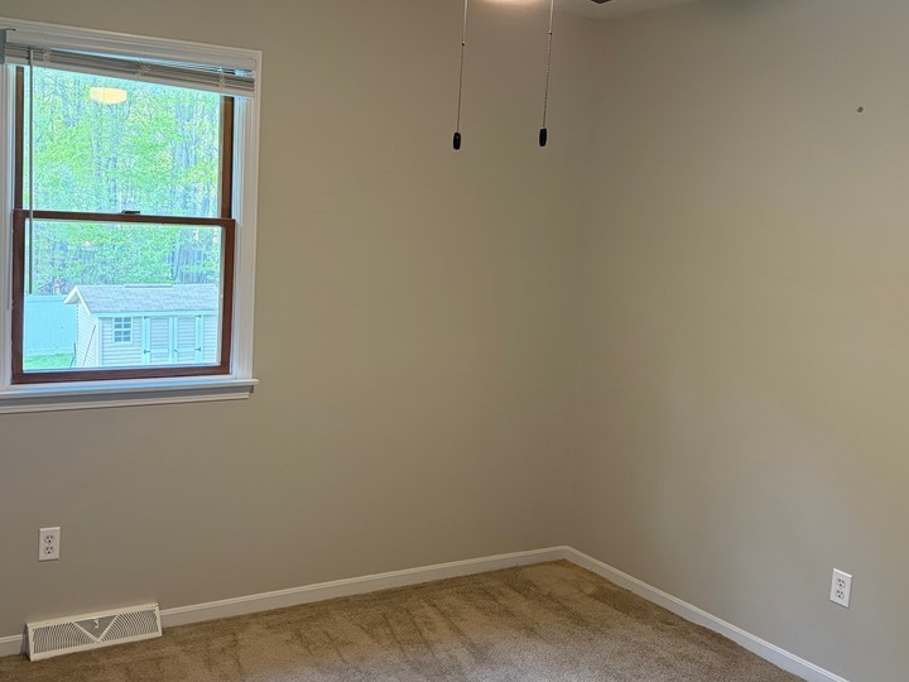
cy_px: 308
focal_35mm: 37
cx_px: 361
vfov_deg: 38.6
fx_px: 972
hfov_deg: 49.8
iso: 200
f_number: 1.6
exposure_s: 1/60
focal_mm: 5.96
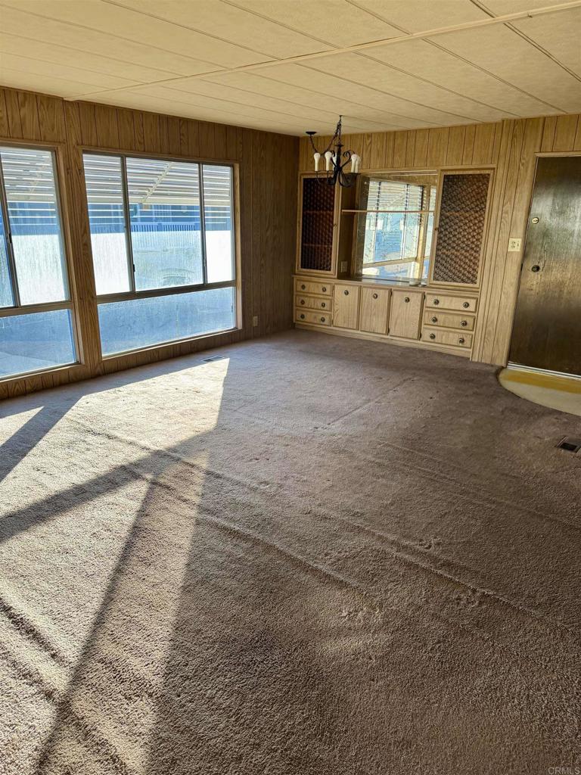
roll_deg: -1.1
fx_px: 537
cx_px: 290
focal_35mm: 24
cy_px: 388
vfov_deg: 71.6
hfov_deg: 56.8
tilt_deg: -17.2
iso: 64
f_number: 1.78
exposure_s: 1/180
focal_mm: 6.76
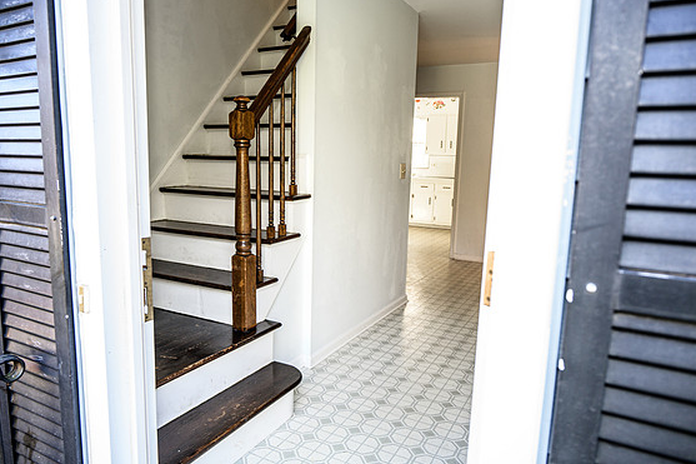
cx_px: 341
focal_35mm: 25
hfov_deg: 71.5
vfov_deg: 51.3
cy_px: 235
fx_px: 483
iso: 640
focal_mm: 24
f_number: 4
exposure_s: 1/80
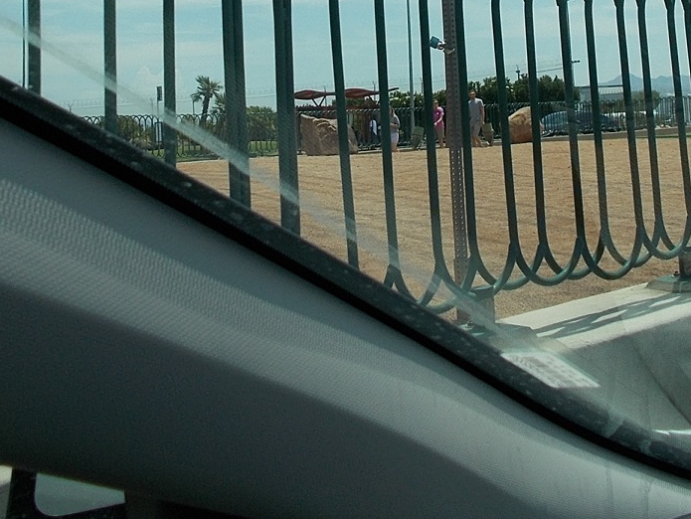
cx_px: 372
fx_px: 1019
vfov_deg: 27.3
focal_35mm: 51
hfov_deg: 37.5
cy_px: 22
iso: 80
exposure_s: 1/1250
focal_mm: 4.6
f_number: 3.2
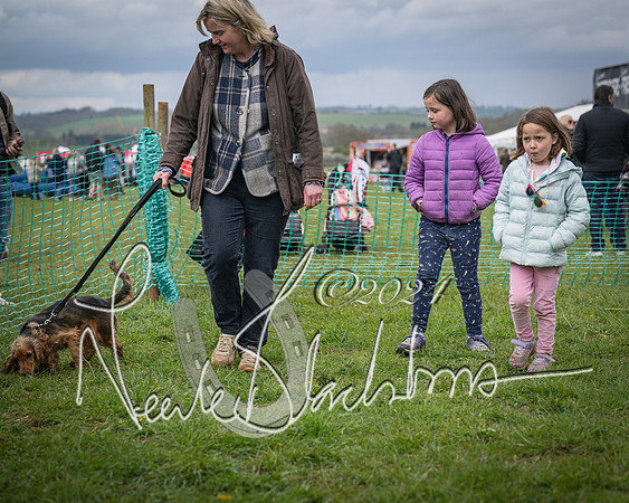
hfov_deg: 22.9
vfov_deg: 18.4
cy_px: 252
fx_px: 1551
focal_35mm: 83
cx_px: 377
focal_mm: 74
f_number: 4
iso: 400
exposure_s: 1/3200
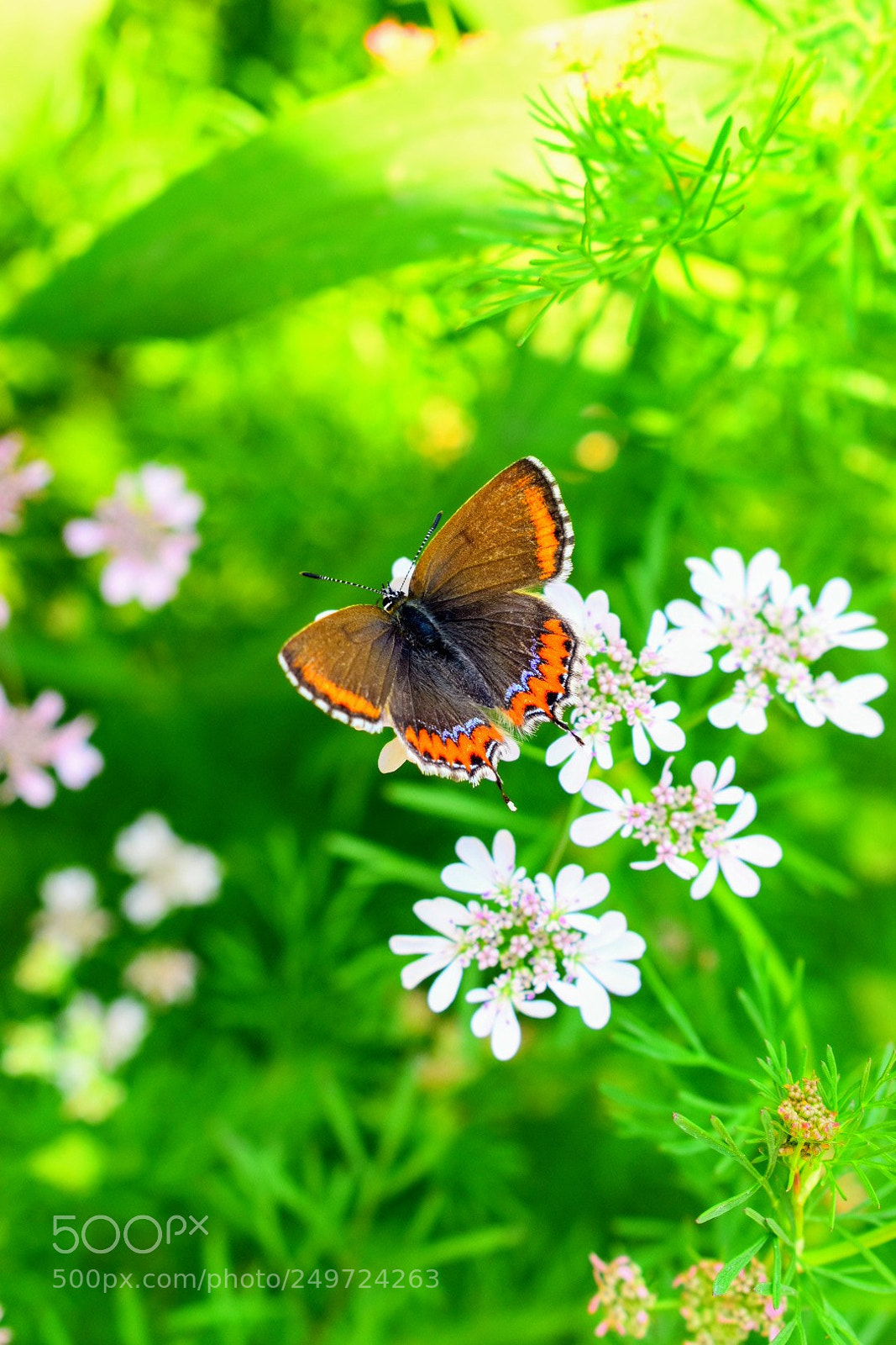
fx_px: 3079
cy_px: 672
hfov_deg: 16.6
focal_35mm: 82
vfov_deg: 24.6
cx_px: 448
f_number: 8
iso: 400
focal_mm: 55
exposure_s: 1/250
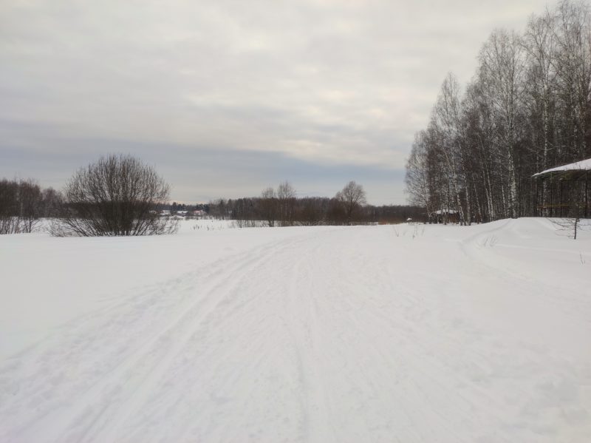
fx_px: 290
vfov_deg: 74.7
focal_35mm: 17
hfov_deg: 91.1
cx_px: 296
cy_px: 222
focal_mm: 4.74
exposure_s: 1/349
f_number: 1.79
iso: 50
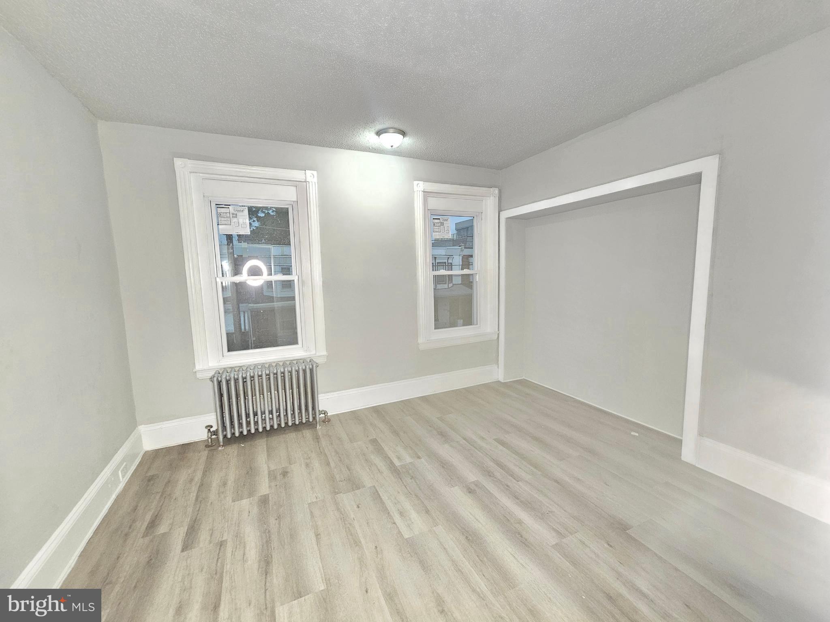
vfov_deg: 89.9
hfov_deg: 106.2
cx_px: 415
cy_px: 311
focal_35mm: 13
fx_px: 312
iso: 320
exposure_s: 1/60
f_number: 2.2
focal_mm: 2.2
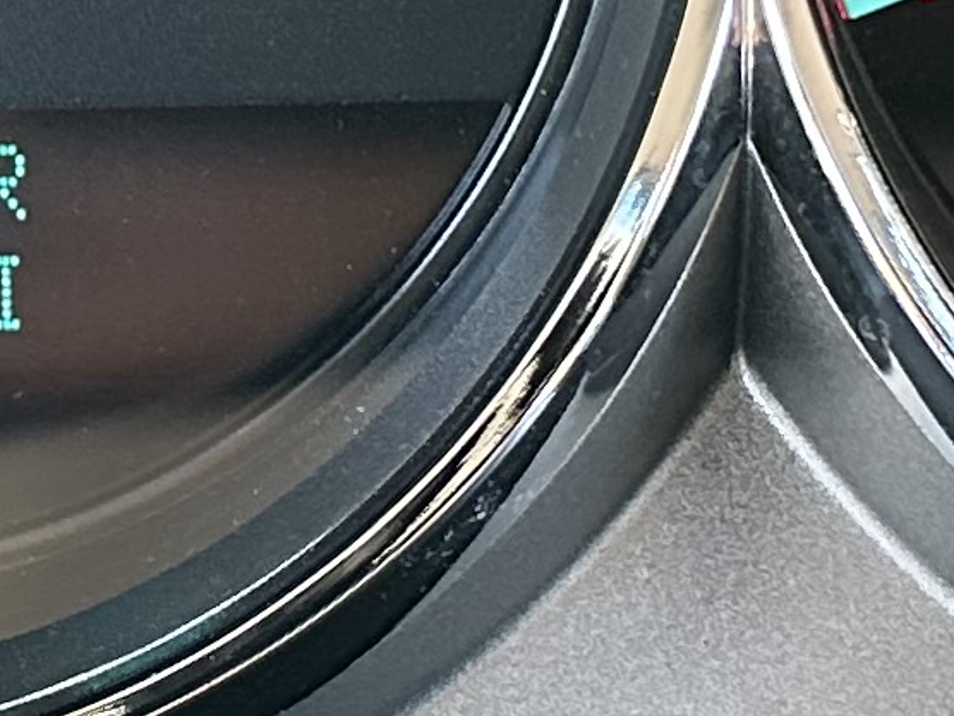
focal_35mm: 174
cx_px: 182
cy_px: 93
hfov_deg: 11.3
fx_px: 4795
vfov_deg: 8.5
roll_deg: -0.3
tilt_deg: -32.3
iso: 500
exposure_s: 1/60
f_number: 1.78
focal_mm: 6.86
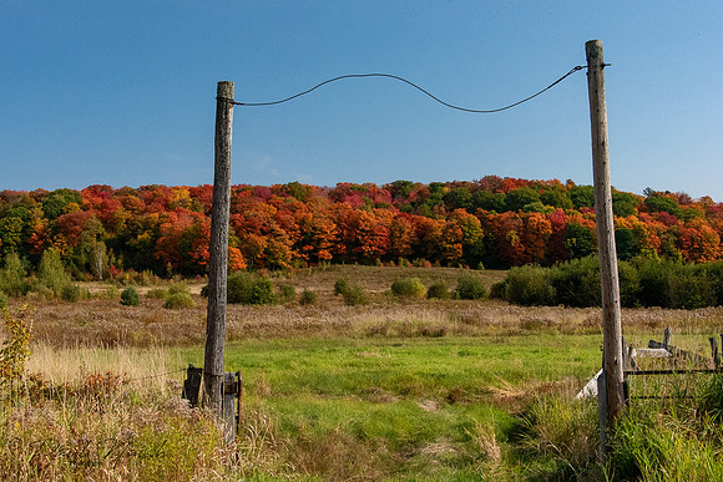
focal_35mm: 50
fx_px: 1004
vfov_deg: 27.0
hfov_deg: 39.6
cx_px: 362
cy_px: 241
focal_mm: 50
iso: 4500
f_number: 22
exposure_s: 1/320
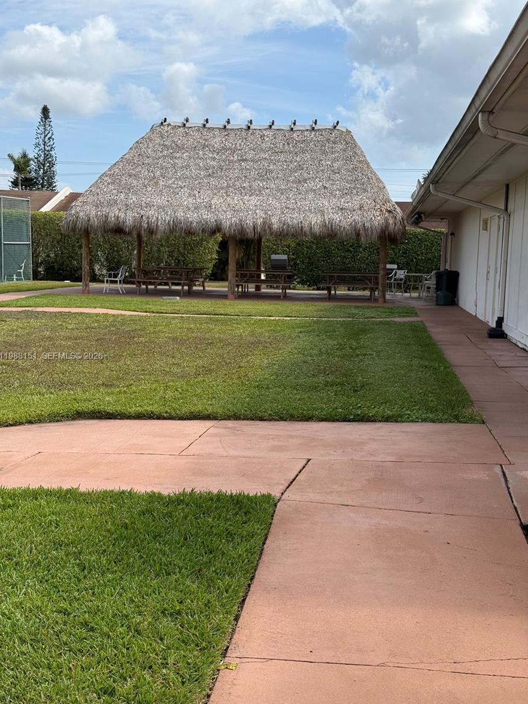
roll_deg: -1.8
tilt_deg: -5.7
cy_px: 357
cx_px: 262
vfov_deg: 38.9
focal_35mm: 49
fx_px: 997
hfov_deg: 29.7
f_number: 1.78
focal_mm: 6.76
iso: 80
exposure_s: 1/5208
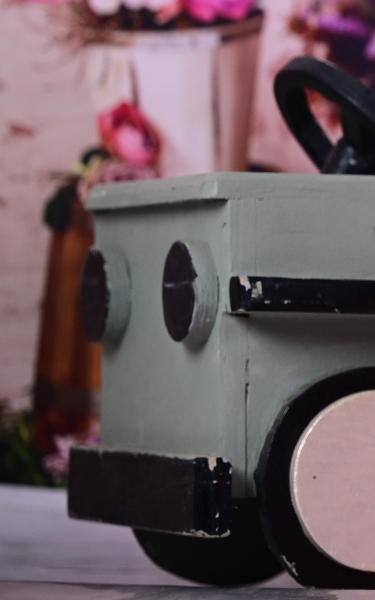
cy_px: -1
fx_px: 4284
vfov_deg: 8.0
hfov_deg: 4.9
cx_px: 868
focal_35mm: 262
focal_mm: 82
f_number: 2.8
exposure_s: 1/160
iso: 100
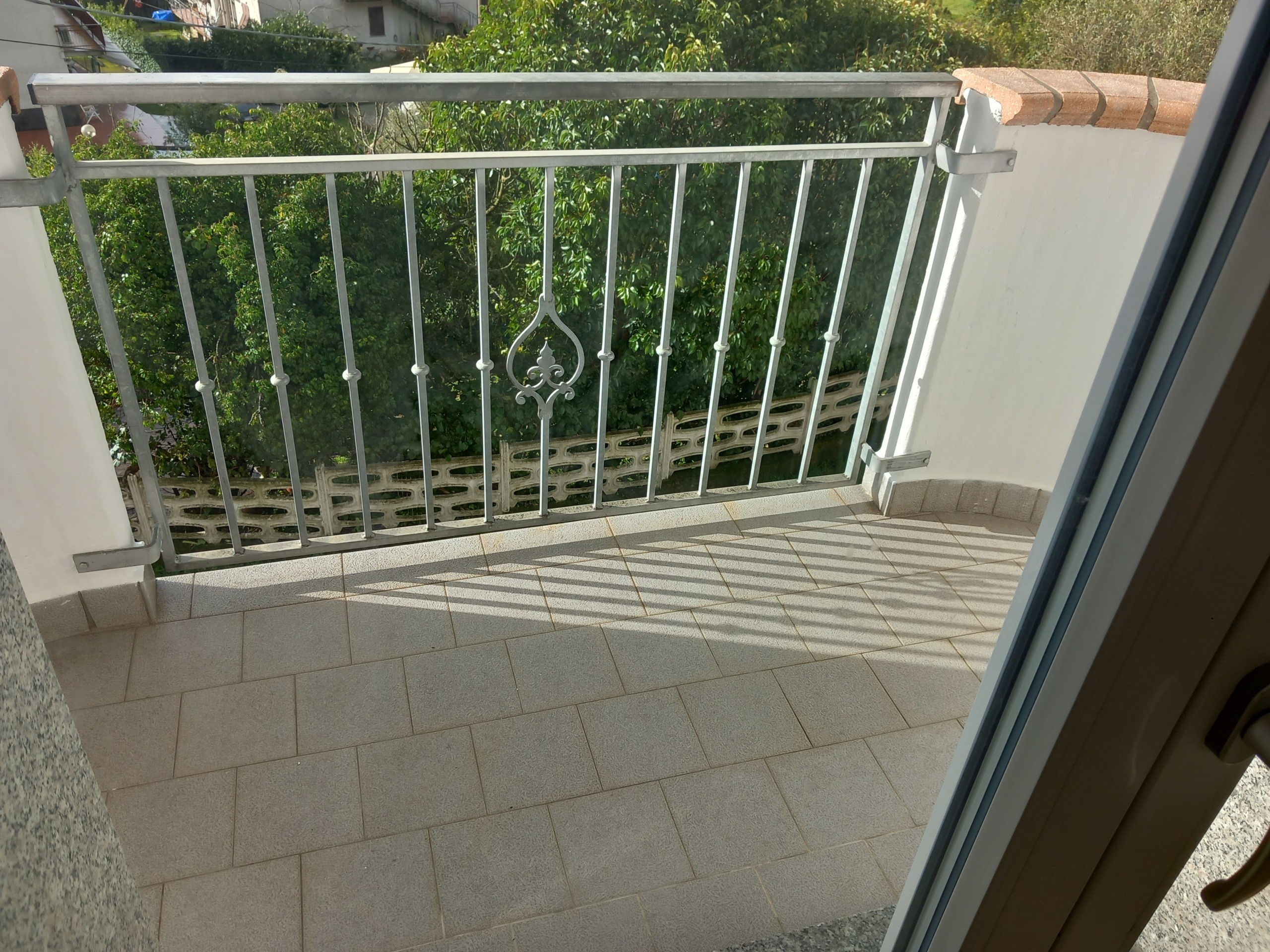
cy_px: 476
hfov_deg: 65.3
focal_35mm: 27
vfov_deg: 51.4
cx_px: 635
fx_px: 991
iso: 20
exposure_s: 1/114
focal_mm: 4
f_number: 1.8
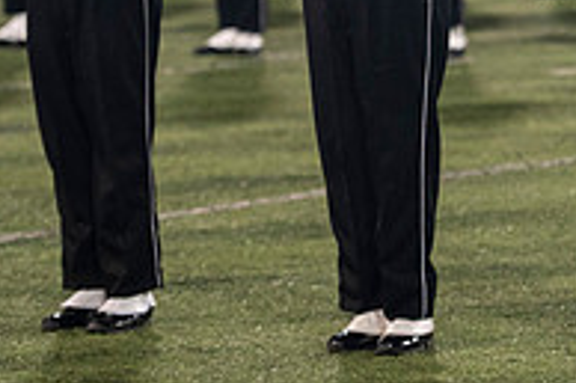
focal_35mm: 347
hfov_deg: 5.9
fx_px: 5547
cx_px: 665
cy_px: -154
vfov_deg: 3.9
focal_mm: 116
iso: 1000
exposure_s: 1/500
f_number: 2.8
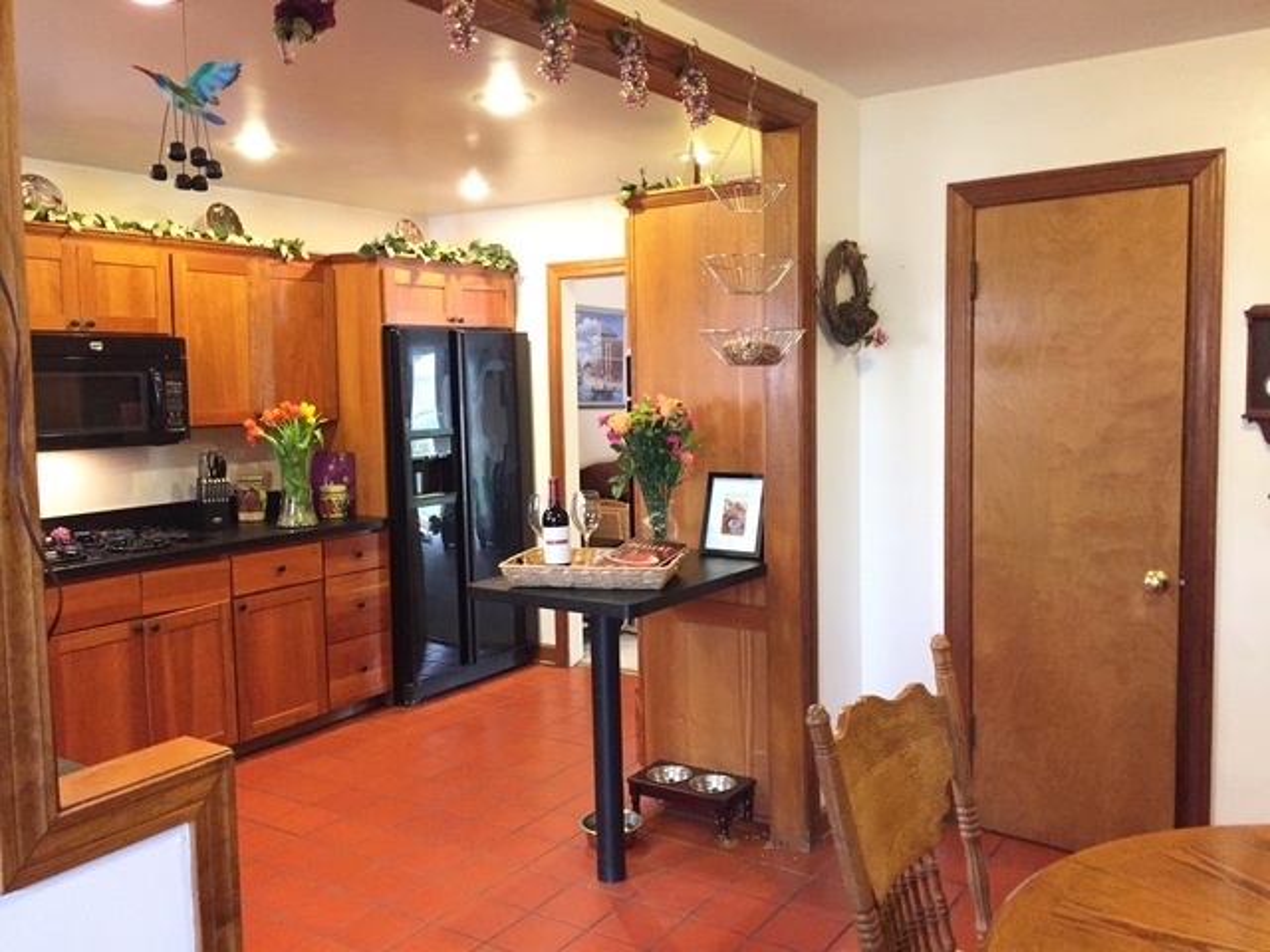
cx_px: 635
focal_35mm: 29
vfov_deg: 48.2
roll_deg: +1.3
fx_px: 1064
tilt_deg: -5.8
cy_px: 476
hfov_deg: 61.7
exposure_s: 1/30
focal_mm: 4.15
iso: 250
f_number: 2.2
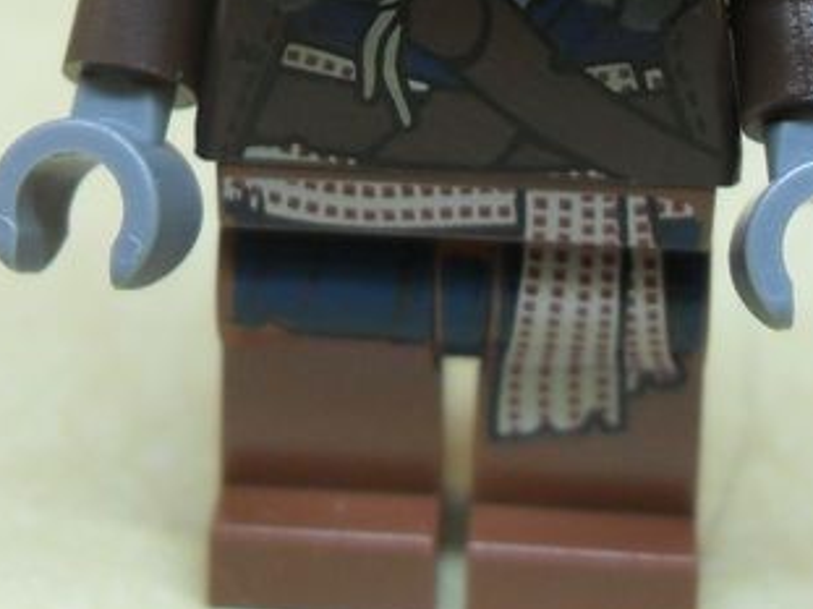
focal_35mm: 90
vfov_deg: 15.8
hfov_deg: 21.8
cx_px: 392
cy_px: -118
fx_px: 2113
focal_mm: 6.2
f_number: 2.8
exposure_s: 1/30
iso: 200
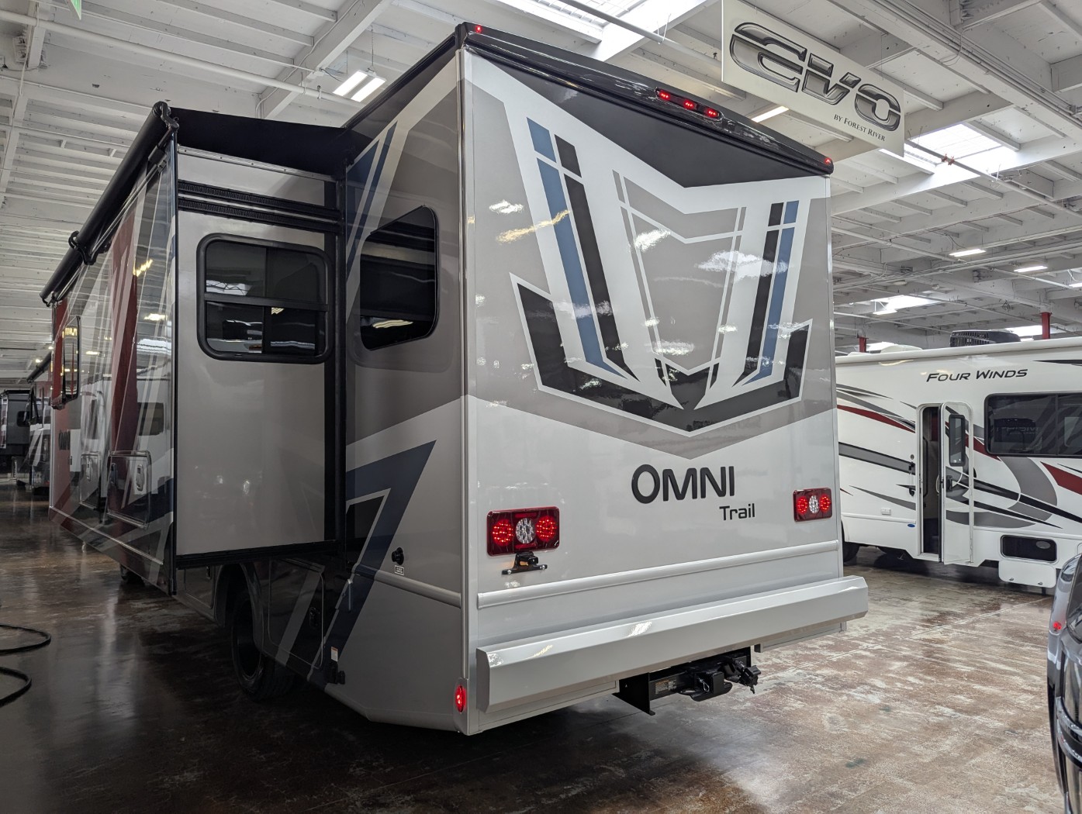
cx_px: 541
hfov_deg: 71.5
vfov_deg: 56.9
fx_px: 751
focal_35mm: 24
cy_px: 407
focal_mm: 6.81
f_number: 1.85
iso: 41
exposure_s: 1/86.9
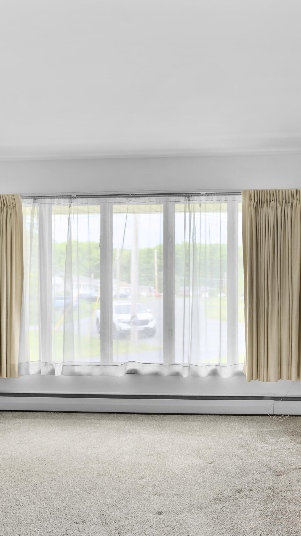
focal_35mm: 26
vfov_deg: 71.9
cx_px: 280
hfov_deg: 40.4
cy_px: 263
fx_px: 369
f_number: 4.5
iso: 250
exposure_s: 1/50
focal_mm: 16
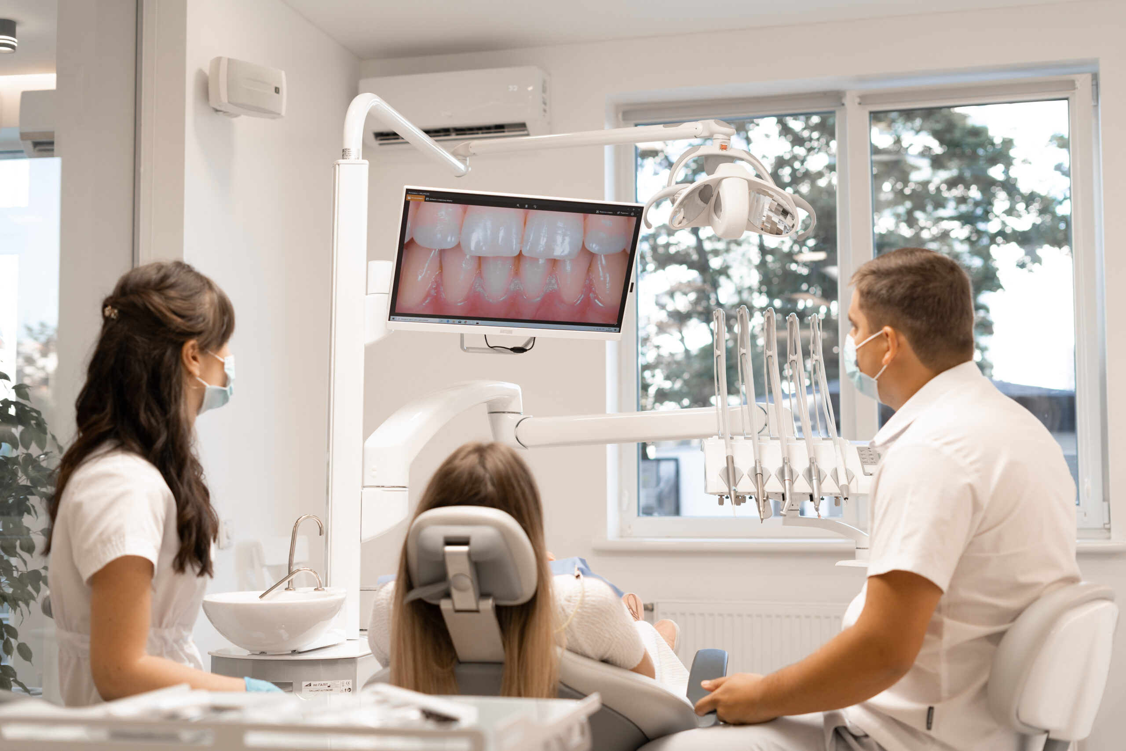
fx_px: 1564
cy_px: 376
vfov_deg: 27.0
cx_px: 563
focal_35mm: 50
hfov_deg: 39.6
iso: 250
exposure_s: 1/250
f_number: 2.8
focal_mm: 50
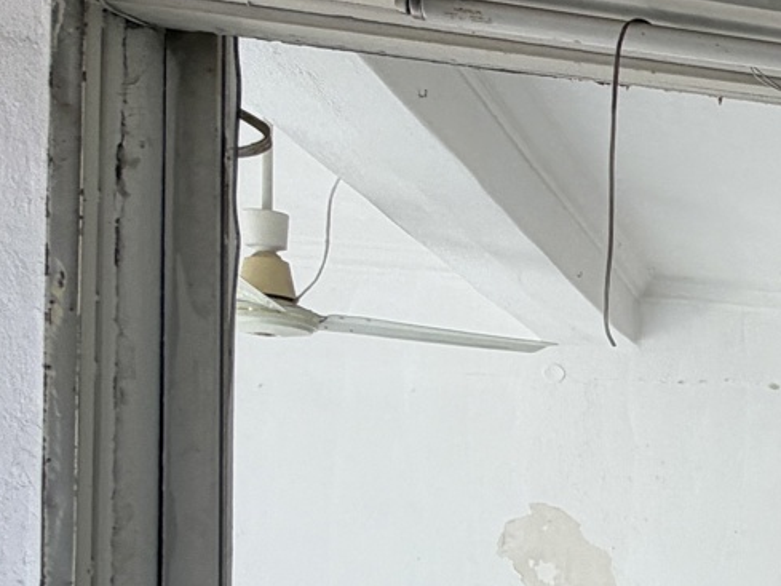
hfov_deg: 23.0
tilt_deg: +1.8
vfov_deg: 25.5
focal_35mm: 55
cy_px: 562
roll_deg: -0.4
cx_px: 1335
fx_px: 1241
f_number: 2.2
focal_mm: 2.22
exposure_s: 1/184
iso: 40
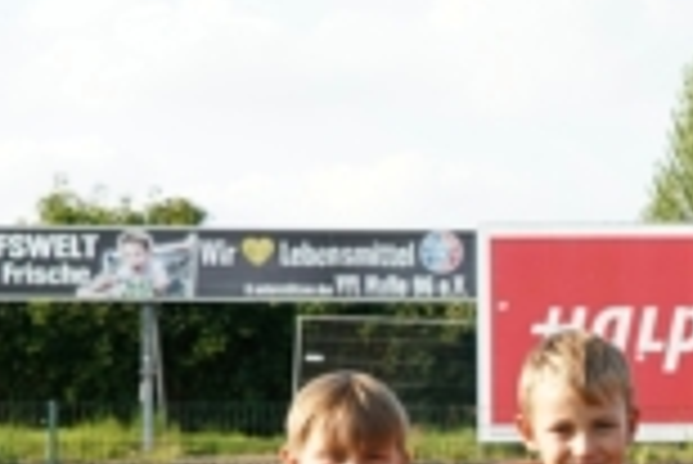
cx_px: 965
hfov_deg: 12.0
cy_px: 725
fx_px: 3179
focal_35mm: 165
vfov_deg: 8.1
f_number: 5.6
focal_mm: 36
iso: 400
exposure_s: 1/320
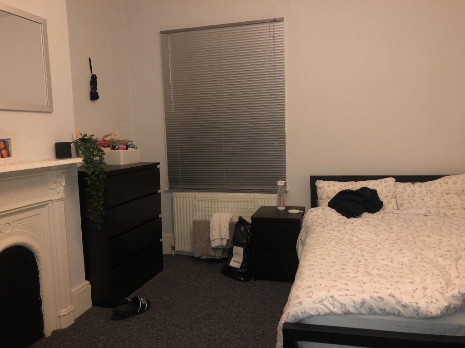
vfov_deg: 49.7
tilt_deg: -7.3
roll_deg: +1.6
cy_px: 174
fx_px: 376
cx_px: 232
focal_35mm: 28
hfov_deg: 63.4
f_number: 1.8
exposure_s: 1/7
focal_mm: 3.99
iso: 80
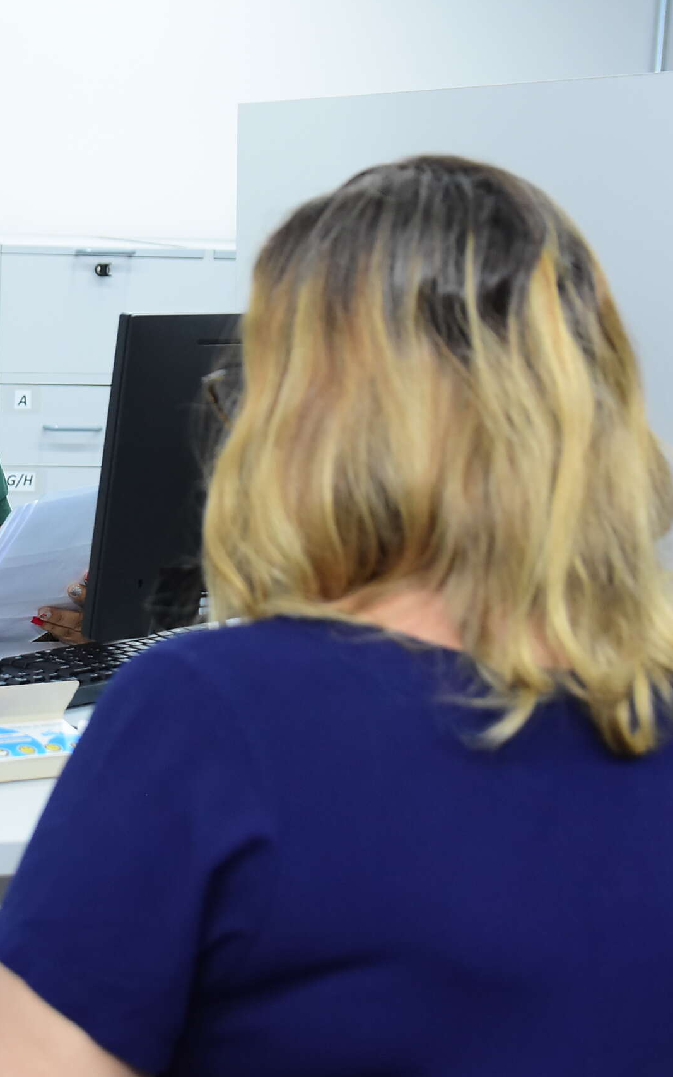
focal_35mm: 78
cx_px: 98
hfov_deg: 16.6
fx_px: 2289
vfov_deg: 26.5
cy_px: 538
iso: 1600
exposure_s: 1/160
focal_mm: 34
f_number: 4
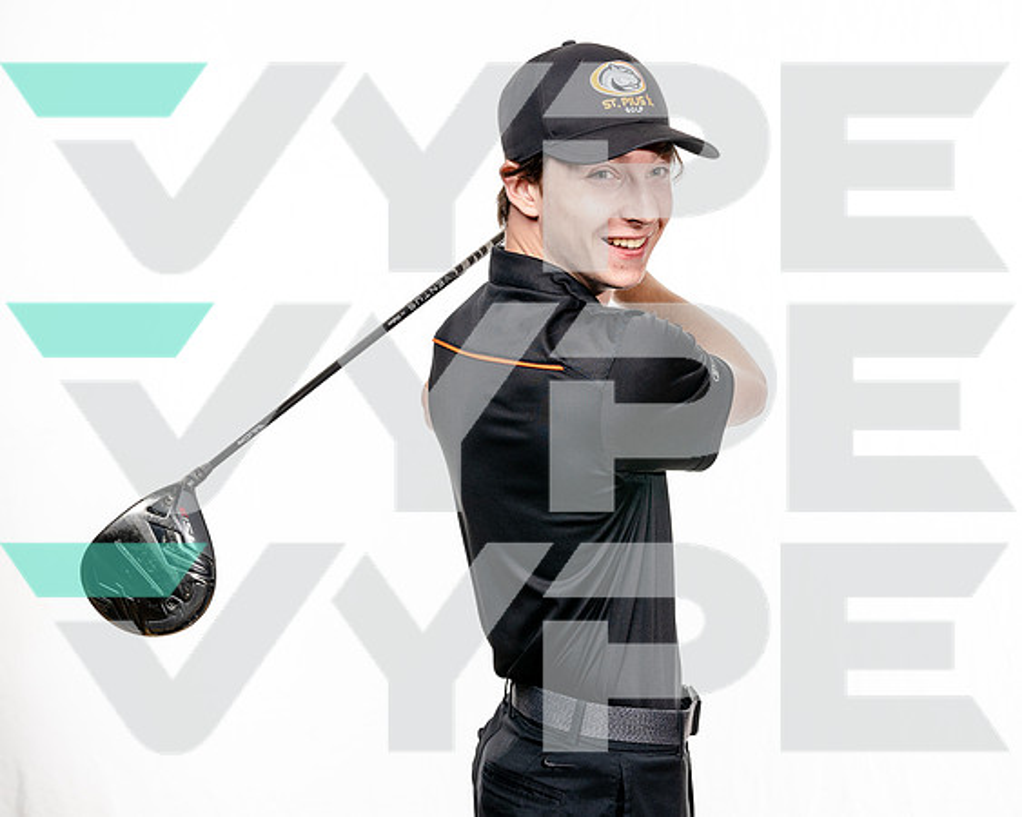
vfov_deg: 22.6
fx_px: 2043
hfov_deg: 27.9
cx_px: 671
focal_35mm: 68
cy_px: 486
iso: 160
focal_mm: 48
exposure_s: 1/250
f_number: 8
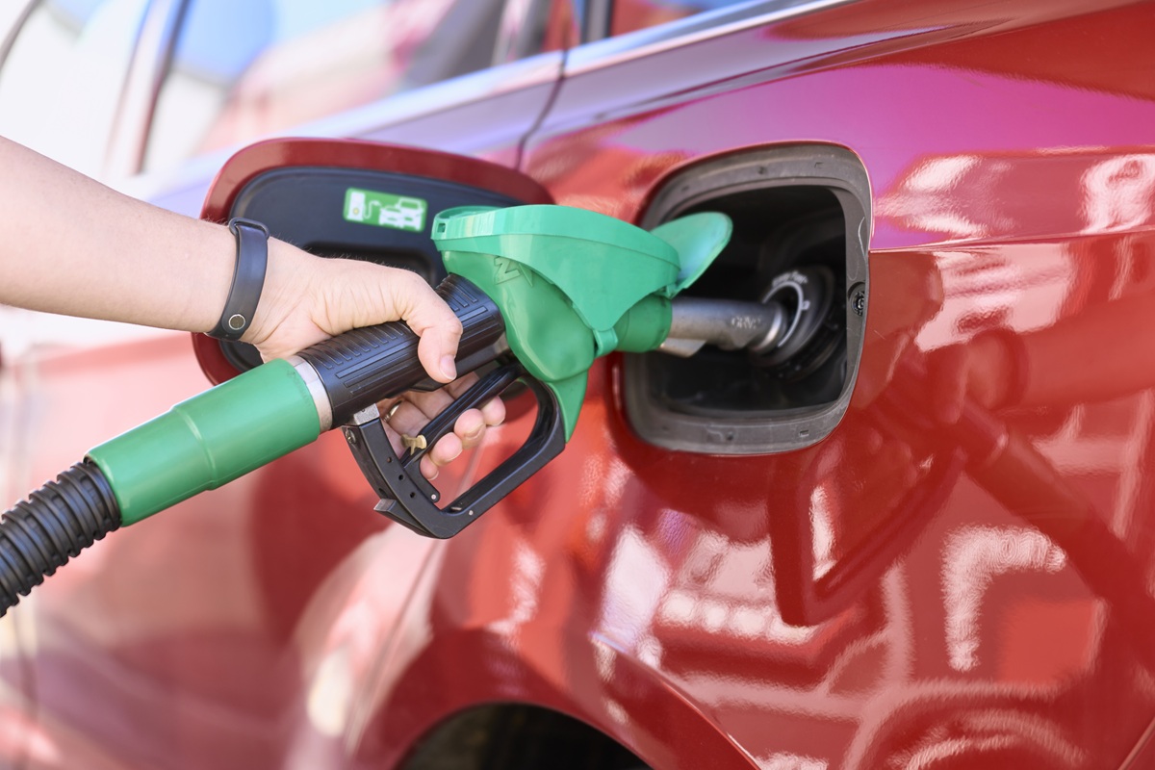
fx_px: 2246
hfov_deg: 28.8
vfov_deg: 19.5
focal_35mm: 70
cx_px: 578
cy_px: 385
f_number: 2.8
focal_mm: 70
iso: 100
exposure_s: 1/250
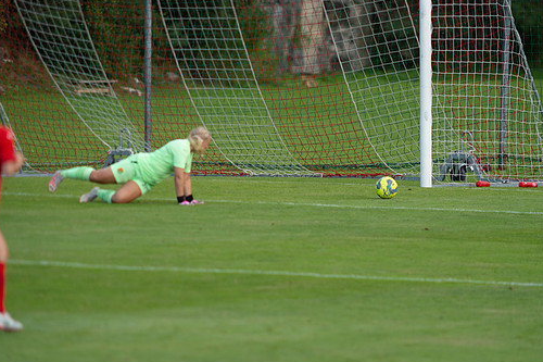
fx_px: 7343
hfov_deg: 4.2
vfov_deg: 2.8
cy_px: 188
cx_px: 270
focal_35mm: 487
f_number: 4
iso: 320
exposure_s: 1/1250
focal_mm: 420
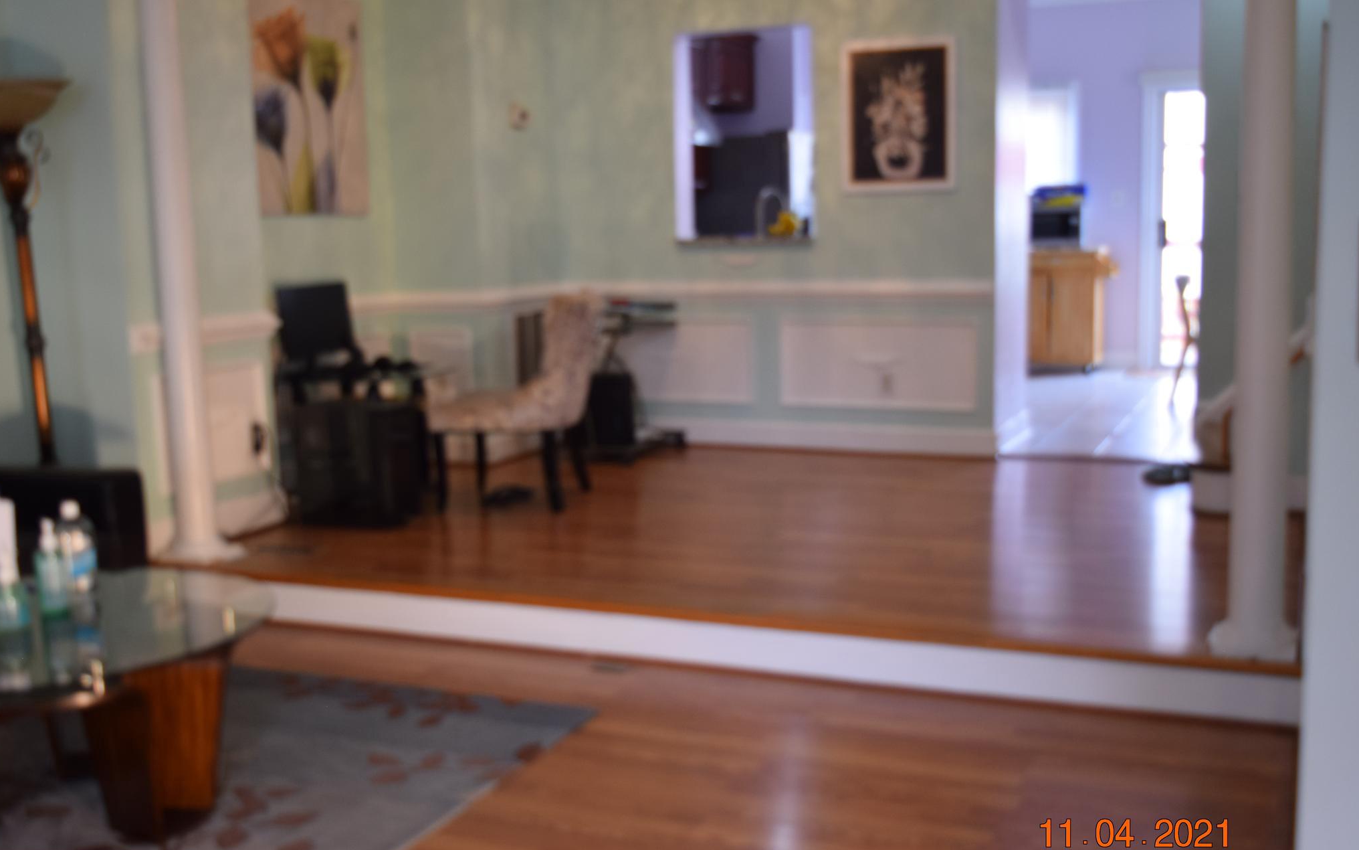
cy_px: 445
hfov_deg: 50.9
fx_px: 1426
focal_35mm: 39
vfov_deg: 33.2
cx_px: 677
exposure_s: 1/60
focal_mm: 25
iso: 500
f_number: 4
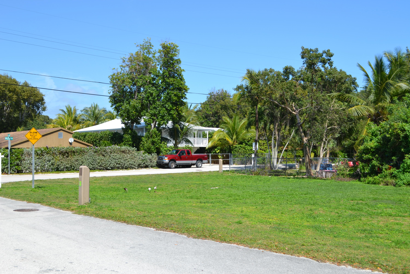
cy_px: 137
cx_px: 205
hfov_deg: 53.1
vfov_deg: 36.9
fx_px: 410
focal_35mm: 36
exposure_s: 1/250
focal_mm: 24
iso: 100
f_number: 8
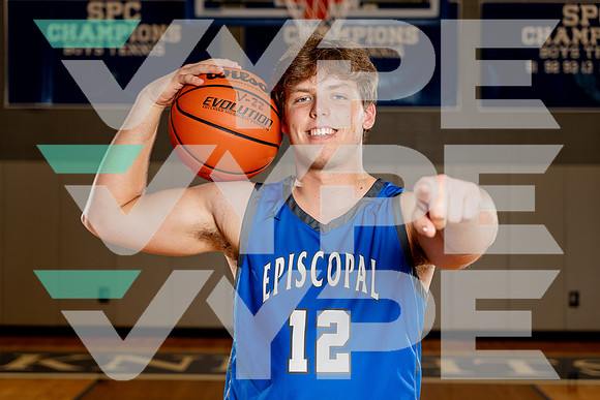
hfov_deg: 28.8
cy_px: 200
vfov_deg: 19.5
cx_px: 300
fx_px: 1167
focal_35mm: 70
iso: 250
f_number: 4
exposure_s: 1/250
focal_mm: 70
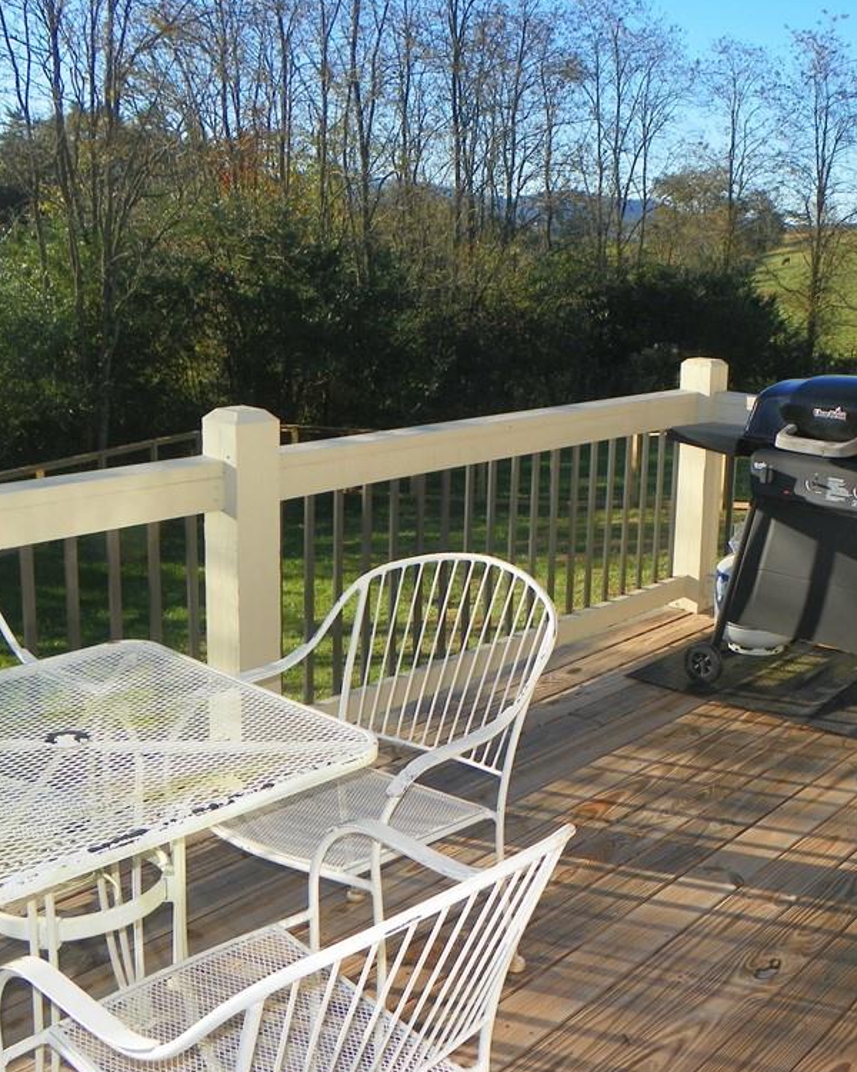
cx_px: 607
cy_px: 540
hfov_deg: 36.7
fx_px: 1268
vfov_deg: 45.8
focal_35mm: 40
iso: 64
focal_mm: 5.3
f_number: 4
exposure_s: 1/320
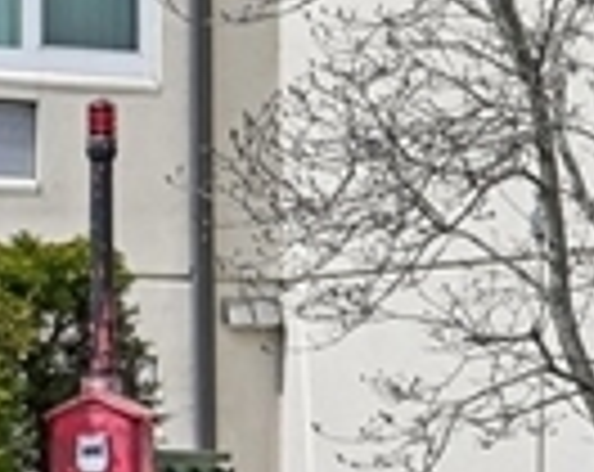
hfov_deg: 7.4
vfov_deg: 7.0
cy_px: -16
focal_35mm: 219
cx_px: 2016
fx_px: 3842
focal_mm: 30
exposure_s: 1/1000
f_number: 8
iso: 400
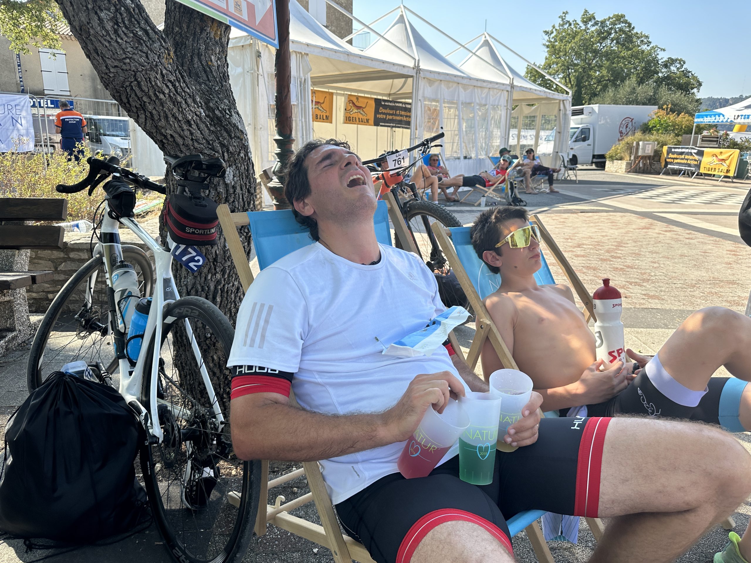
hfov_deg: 71.6
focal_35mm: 24
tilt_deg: -16.5
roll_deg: -0.8
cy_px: 282
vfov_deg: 56.8
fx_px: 521
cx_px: 376
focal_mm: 6.86
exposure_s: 1/1095
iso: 80
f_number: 1.78
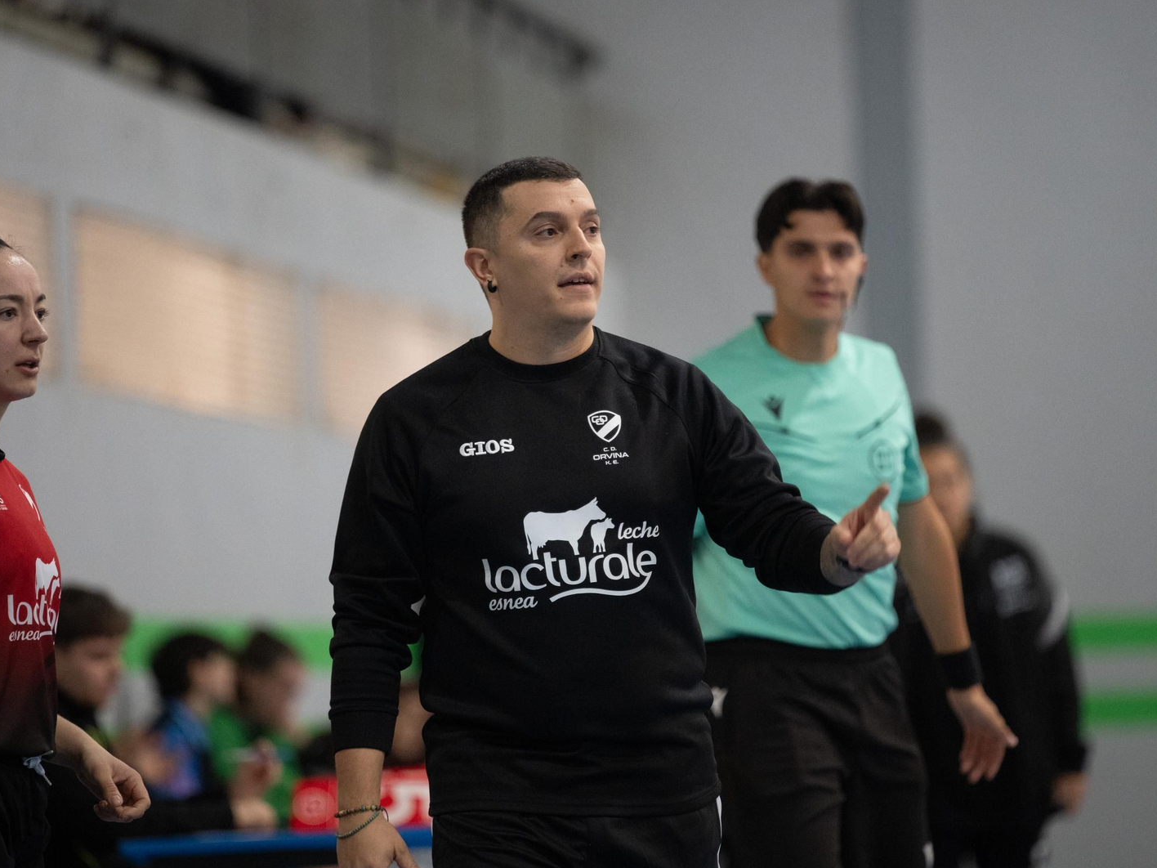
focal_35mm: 326
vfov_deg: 4.6
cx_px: 623
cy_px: 434
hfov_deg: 6.1
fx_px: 10896
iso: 5000
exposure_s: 1/200
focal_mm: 300
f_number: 4
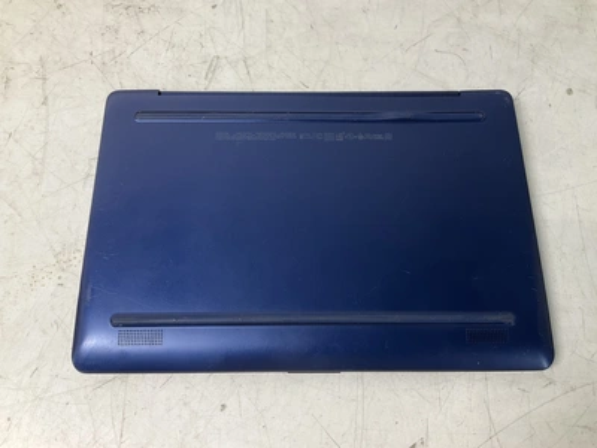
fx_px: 500
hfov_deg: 61.7
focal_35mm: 29
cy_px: 224
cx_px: 298
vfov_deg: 48.2
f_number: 1.8
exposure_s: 1/60
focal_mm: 3
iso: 64
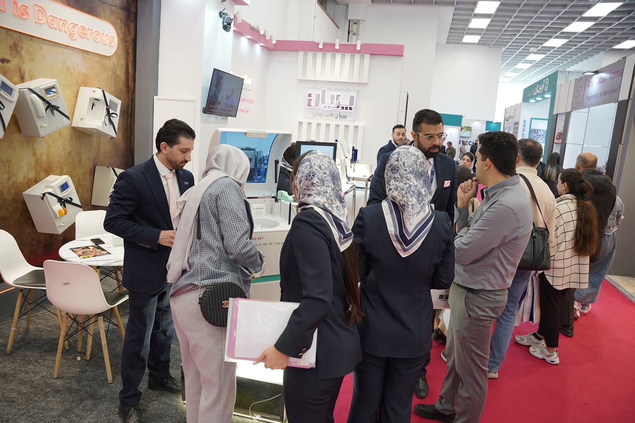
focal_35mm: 26
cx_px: 318
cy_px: 212
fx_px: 453
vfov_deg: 50.1
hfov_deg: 70.0
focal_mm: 25.7
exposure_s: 1/160
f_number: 4
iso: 1000
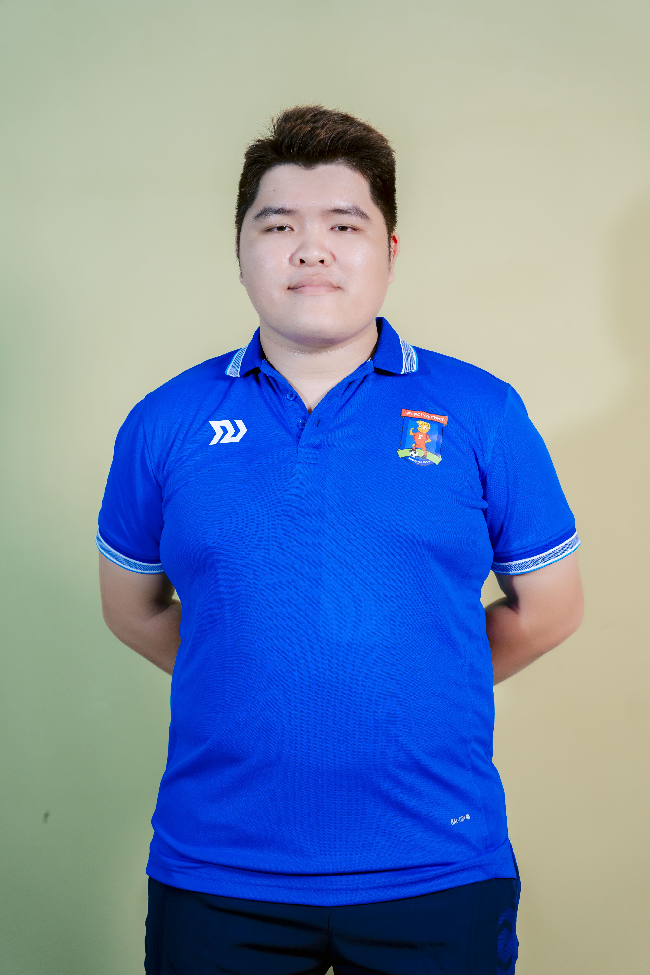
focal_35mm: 70
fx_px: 1896
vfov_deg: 28.8
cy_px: 488
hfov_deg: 19.5
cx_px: 325
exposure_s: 1/125
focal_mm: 70
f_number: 3.2
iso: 1000
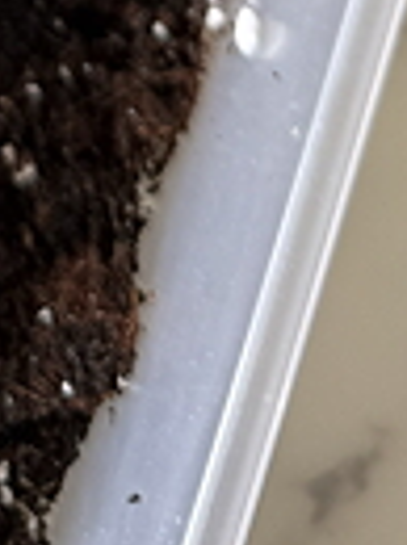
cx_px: -331
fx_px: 2328
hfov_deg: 9.5
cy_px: -926
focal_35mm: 148
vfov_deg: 10.6
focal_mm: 6.76
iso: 64
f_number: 1.78
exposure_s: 1/142
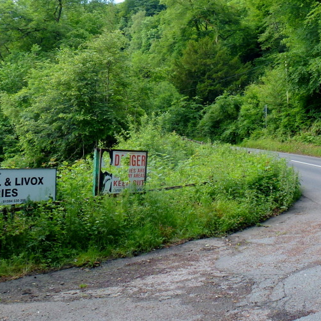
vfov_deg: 38.7
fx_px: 451
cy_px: 103
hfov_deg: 38.3
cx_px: 235
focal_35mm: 43
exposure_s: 1/125
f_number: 3.5
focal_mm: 4.3
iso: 100
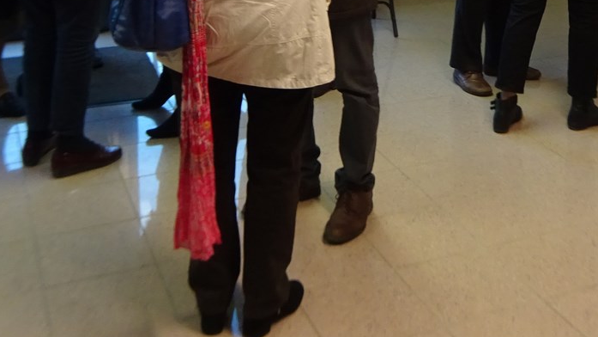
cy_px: -113
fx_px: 856
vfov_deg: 20.2
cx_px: 393
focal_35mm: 54
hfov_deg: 38.1
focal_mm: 4.1
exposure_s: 1/30
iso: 320
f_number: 3.5
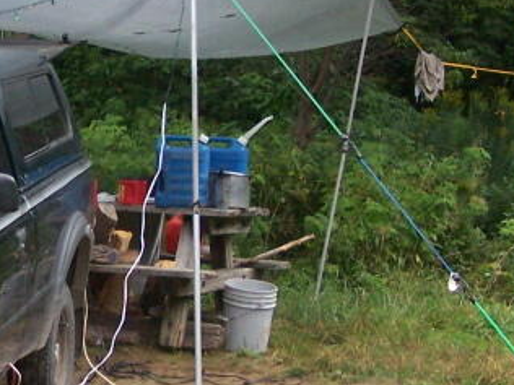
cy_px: 177
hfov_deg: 15.8
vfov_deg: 12.0
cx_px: 37
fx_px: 1826
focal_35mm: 123
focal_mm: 6.3
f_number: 2.8
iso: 200
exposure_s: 1/400
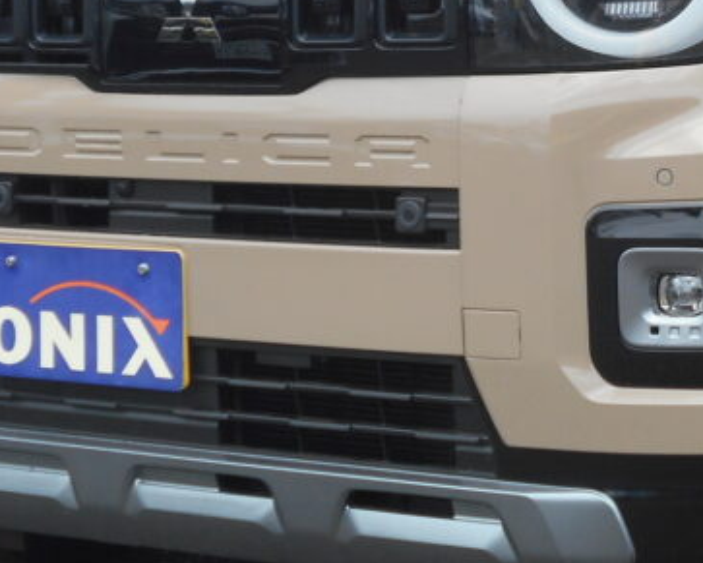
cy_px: 37
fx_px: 2520
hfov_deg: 15.7
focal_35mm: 121
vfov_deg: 12.6
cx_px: 602
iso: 80
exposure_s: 1/320
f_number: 4.2
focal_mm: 7.7
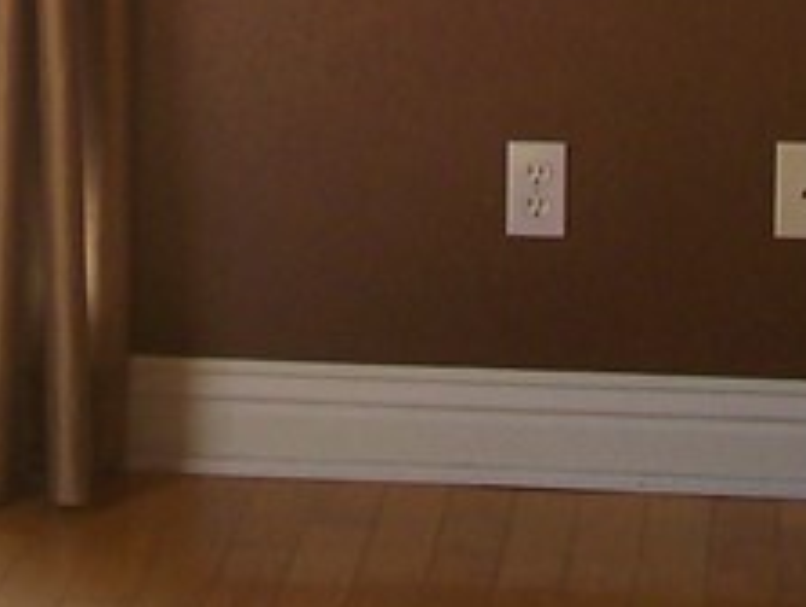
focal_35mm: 165
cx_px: -22
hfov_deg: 11.8
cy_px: -506
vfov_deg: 8.6
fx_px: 3848
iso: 80
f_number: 2.7
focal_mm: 6
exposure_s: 1/98.8
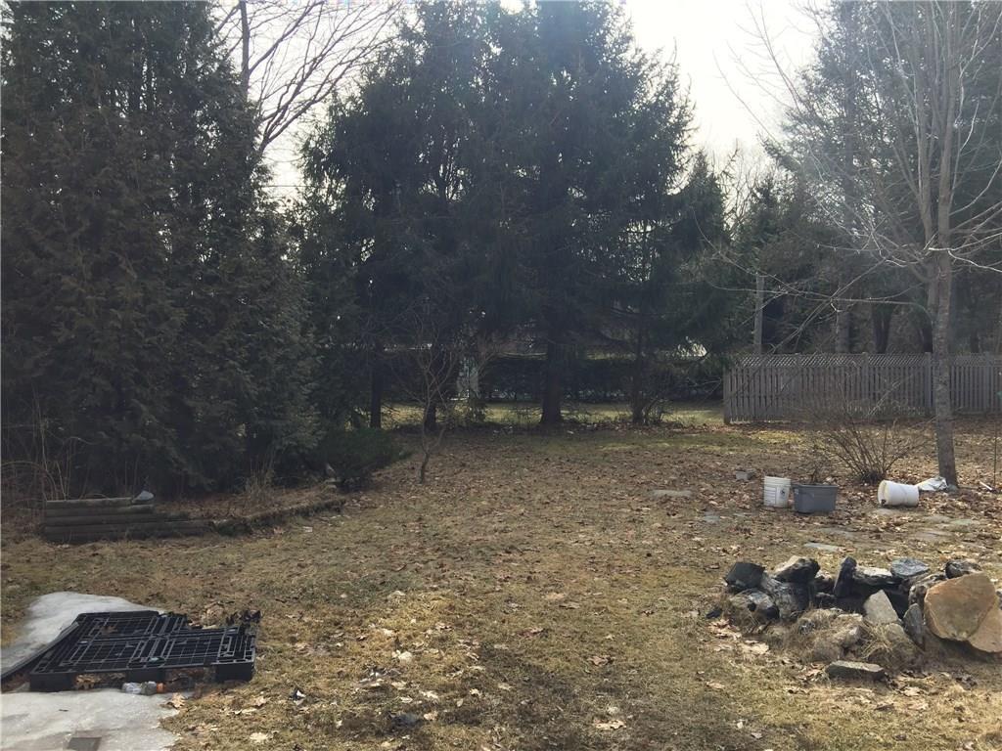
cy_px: 376
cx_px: 501
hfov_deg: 61.7
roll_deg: -0.8
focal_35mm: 29
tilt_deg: +1.0
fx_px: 839
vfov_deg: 48.2
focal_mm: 4.15
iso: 32
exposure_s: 1/920
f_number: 2.2
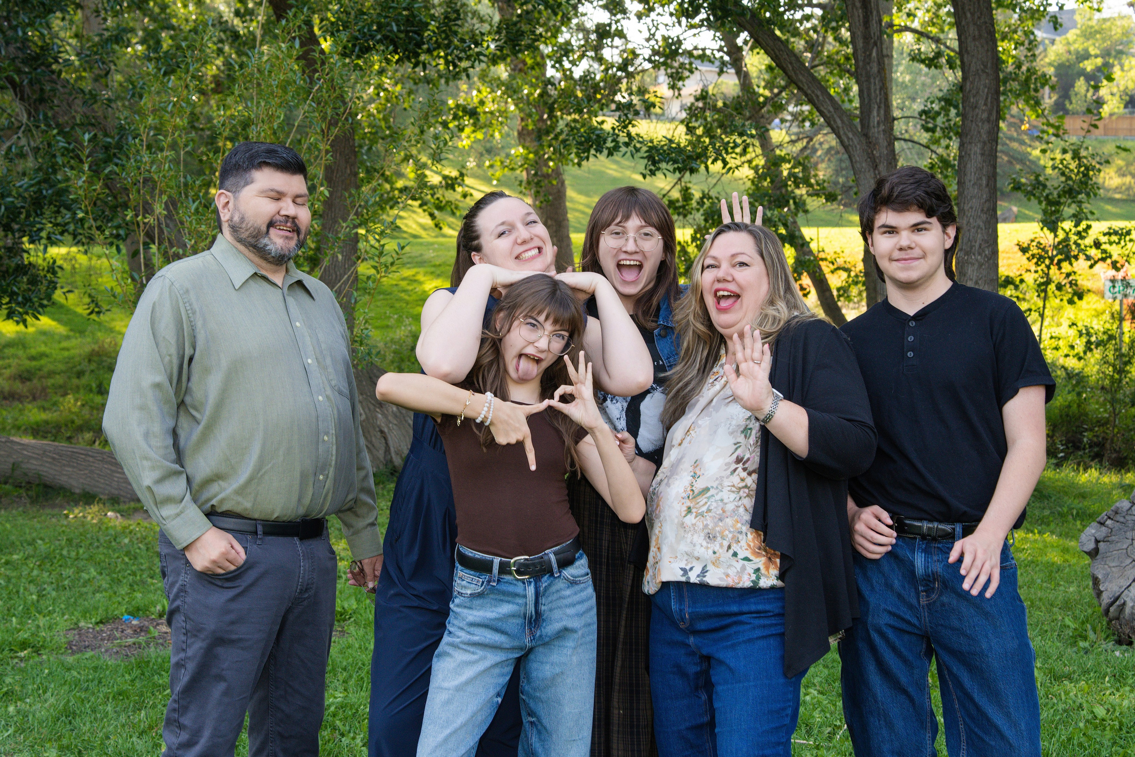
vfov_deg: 31.2
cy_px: 378
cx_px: 568
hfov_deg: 45.4
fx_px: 1356
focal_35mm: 43
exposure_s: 1/125
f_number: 6.3
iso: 400
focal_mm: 43
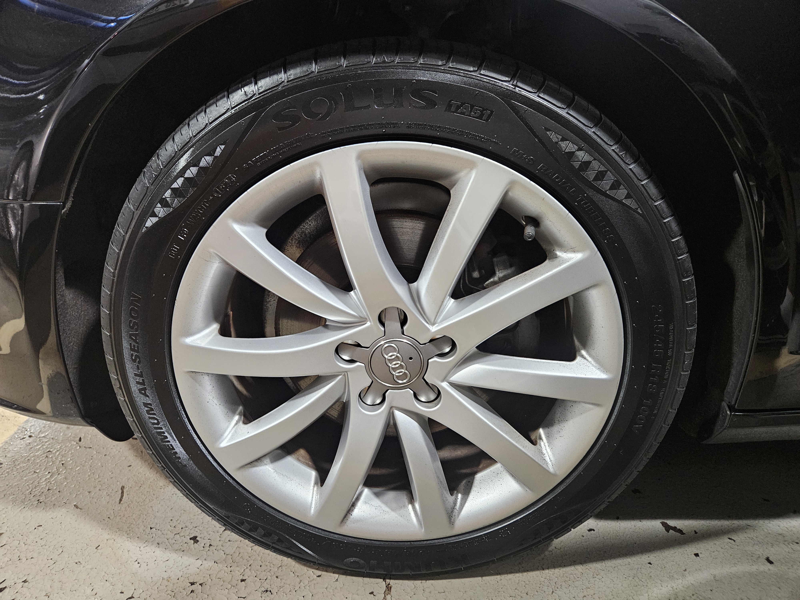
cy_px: 300
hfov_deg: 73.9
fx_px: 532
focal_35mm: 23
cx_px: 400
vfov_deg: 58.9
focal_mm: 5.4
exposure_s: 1/40
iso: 500
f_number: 1.8
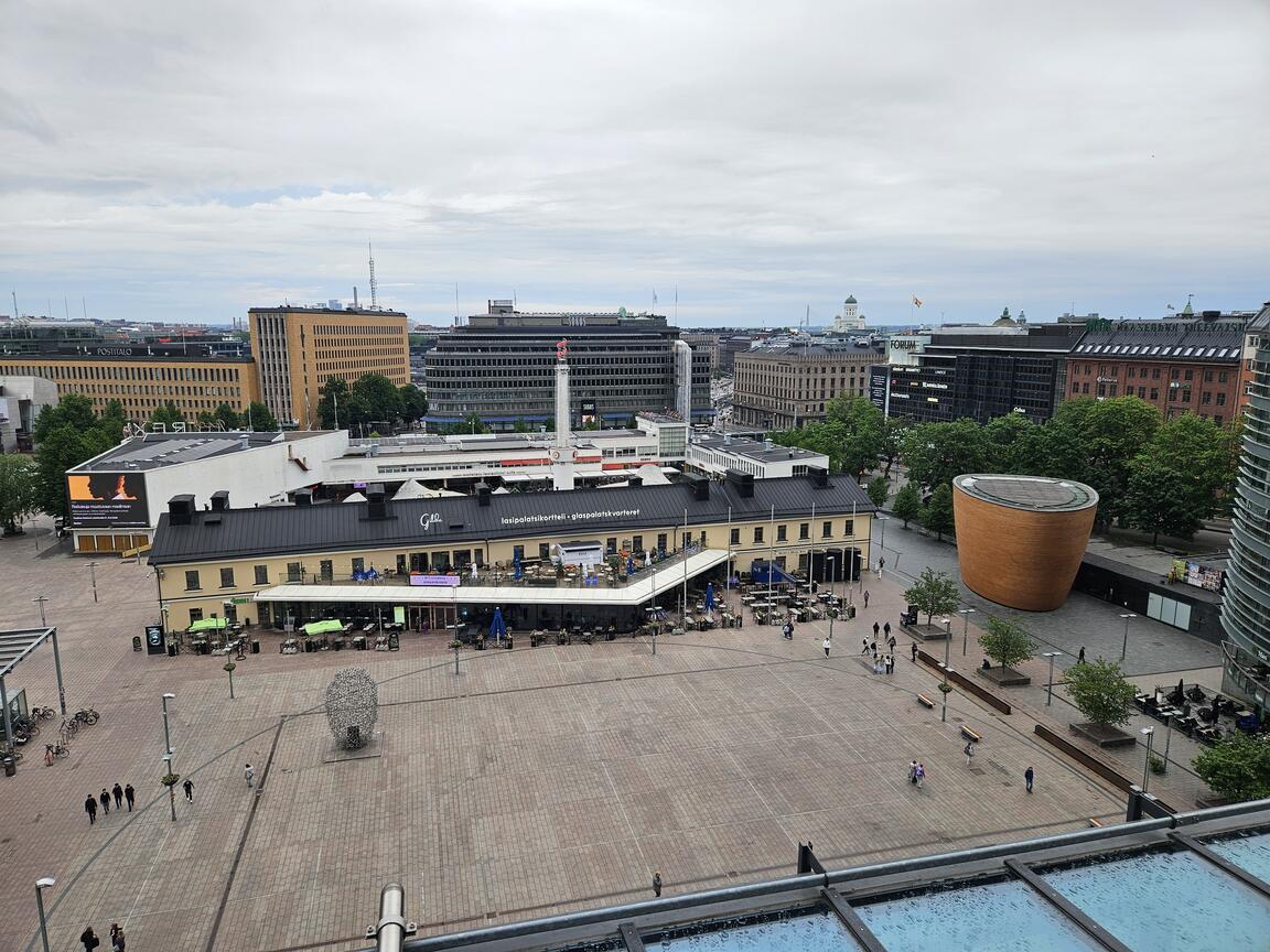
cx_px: 635
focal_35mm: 23
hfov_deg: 73.9
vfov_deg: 58.9
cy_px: 476
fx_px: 844
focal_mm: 5.4
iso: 25
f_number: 1.8
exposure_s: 1/338
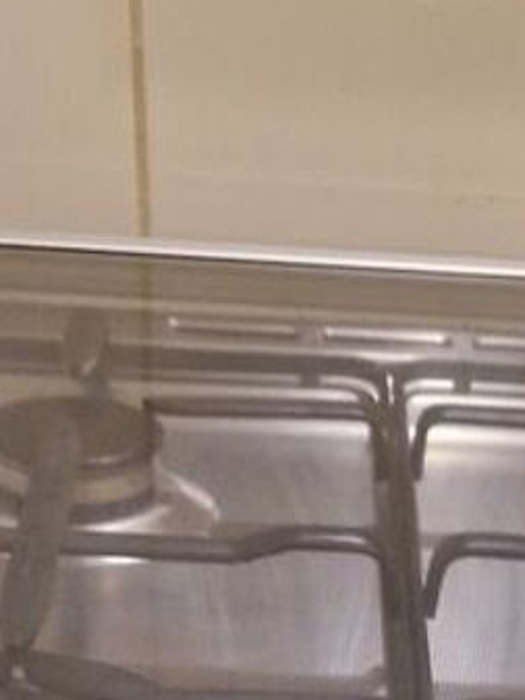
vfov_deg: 16.8
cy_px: 1355
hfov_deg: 16.2
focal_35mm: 91
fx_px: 1839
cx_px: 403
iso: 1000
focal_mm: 5.4
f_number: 1.8
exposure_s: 1/100
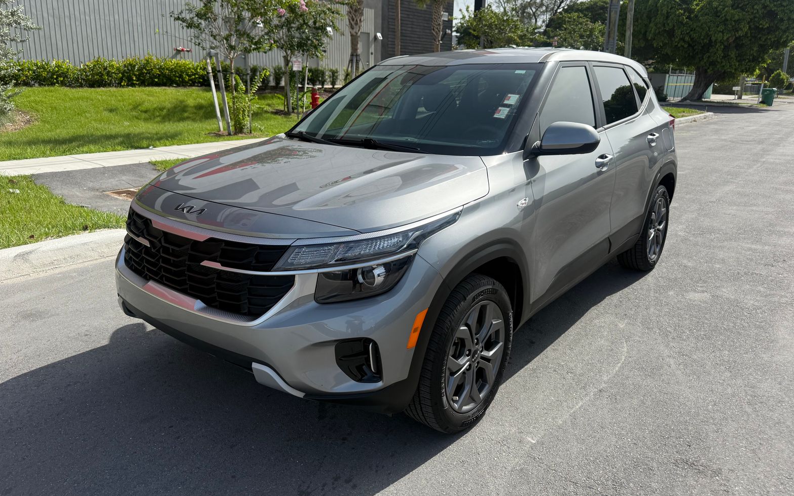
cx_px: 389
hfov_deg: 70.4
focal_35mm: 26
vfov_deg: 47.5
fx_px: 562
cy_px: 223
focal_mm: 6.76
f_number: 1.78
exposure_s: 1/4975
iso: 125
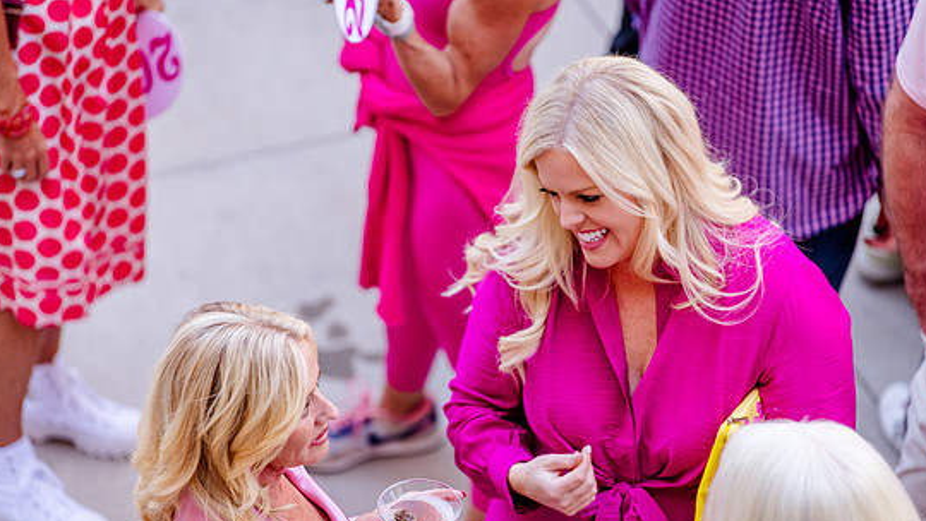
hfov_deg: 9.6
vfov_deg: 5.4
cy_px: 287
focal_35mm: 225
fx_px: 5526
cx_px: 458
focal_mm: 200
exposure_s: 1/500
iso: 1000
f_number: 2.8
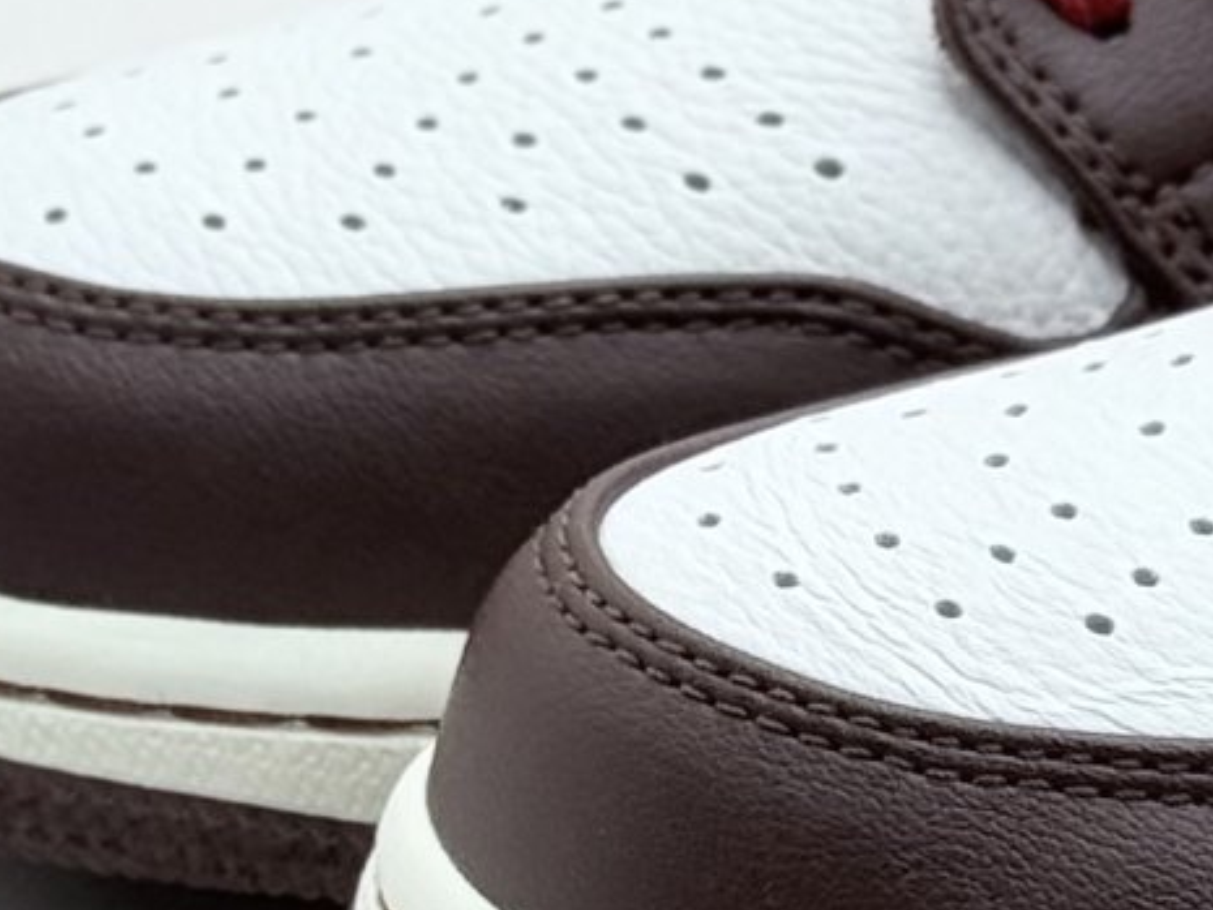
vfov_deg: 13.5
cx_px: 1064
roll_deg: +0.1
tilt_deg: -21.3
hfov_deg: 17.6
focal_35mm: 110
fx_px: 3856
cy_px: 462
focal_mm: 6.76
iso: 64
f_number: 1.78
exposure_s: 1/631
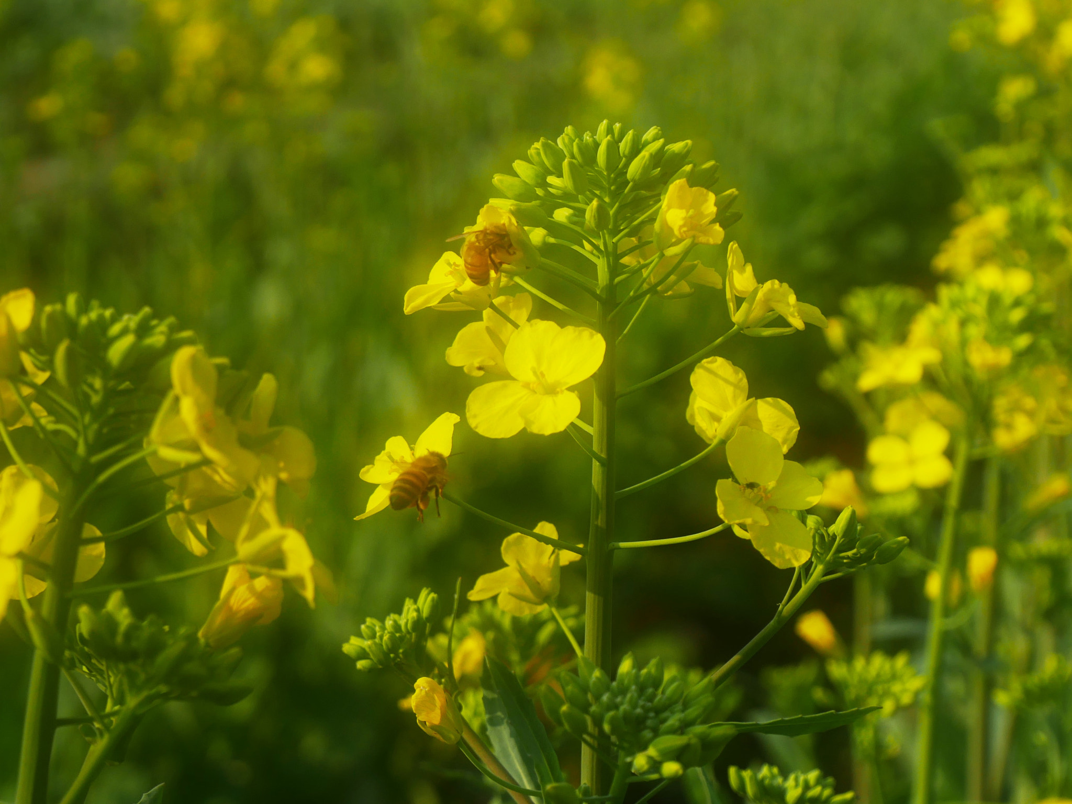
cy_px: 402
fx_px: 2787
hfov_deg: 21.8
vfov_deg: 16.4
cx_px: 536
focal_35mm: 90
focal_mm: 32
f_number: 5.6
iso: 200
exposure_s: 1/400
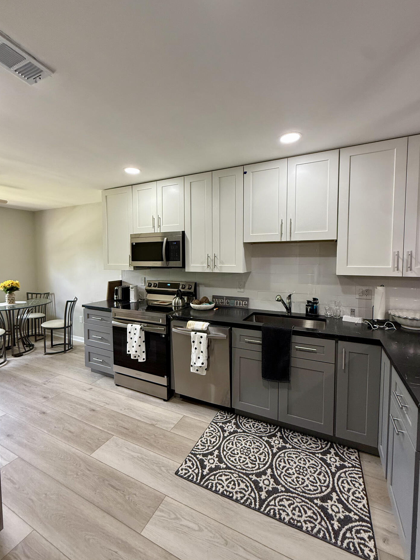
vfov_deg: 98.2
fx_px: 243
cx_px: 216
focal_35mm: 15
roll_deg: +0.4
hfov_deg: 81.7
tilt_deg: -1.5
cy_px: 273
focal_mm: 2.22
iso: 200
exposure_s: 1/120
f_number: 2.2
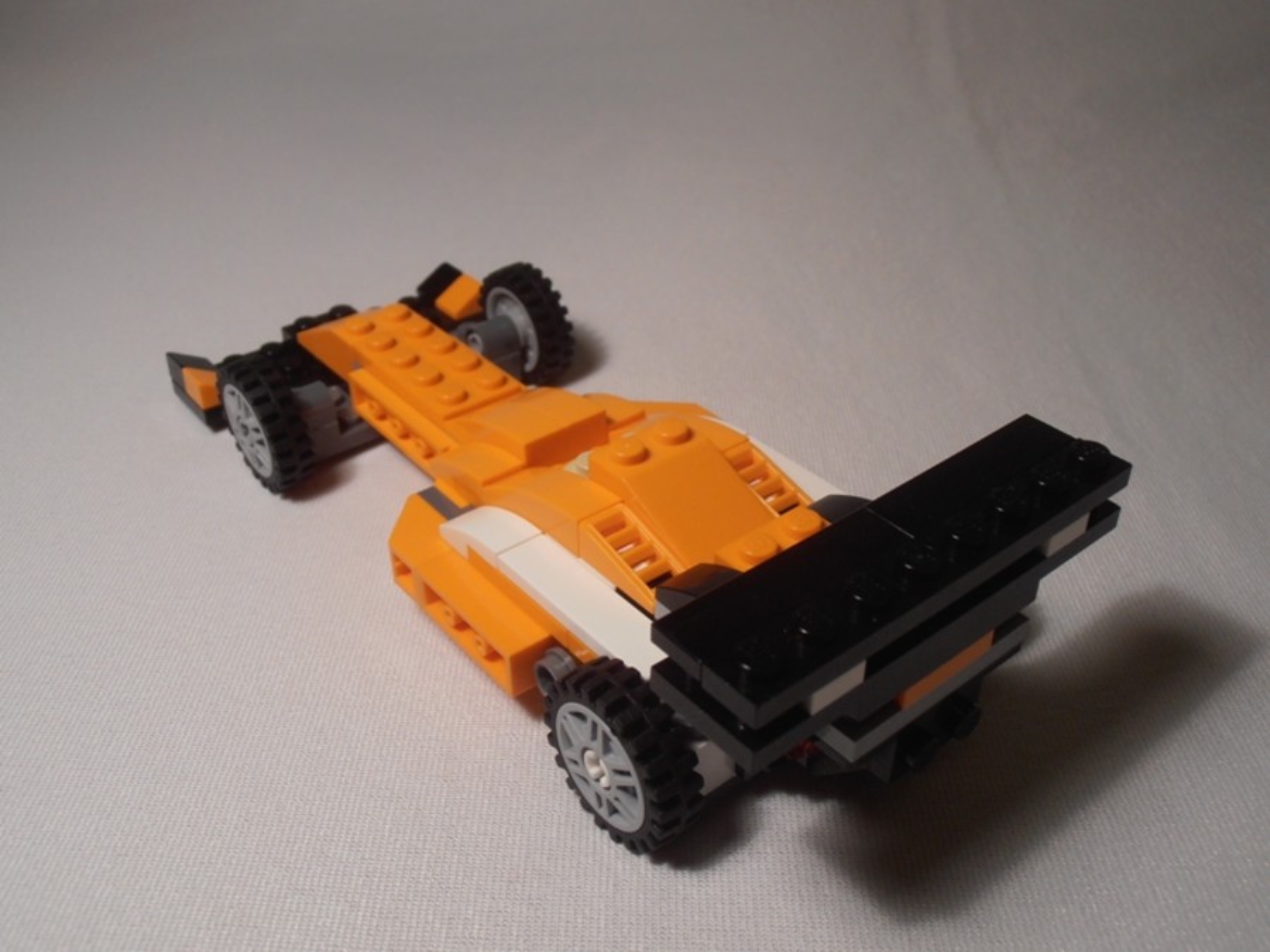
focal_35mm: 37
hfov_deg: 50.1
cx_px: 635
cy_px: 476
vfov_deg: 38.7
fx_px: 1357
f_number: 3.9
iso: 80
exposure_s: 1/40
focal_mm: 6.61
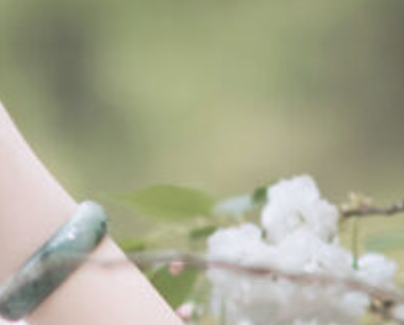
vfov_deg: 3.2
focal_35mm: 480
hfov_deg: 4.0
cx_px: -233
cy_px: 433
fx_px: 5751
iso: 100
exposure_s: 1/2500
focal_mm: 85
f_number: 1.4
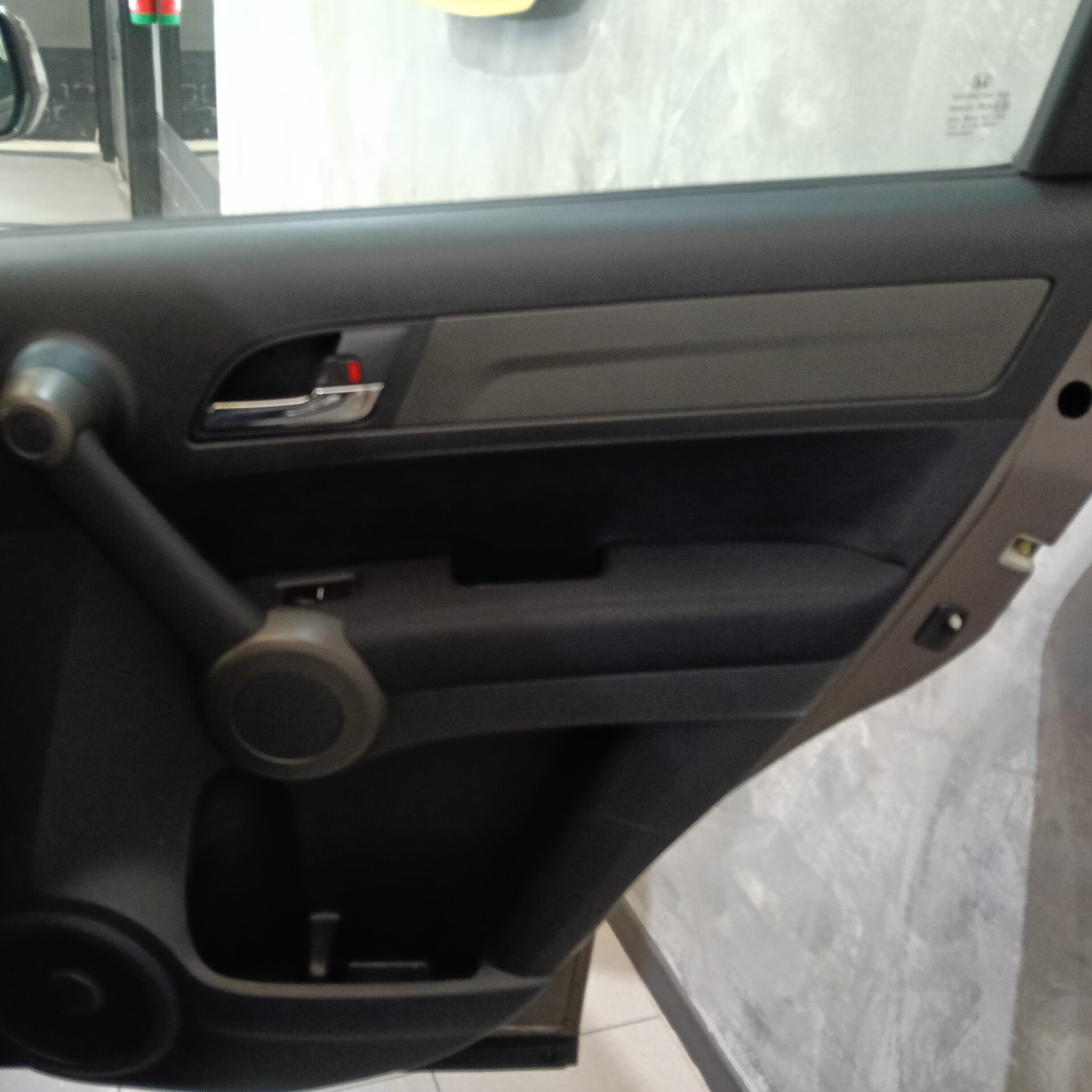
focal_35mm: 32
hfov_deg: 50.7
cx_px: 419
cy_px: 547
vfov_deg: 51.1
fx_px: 1142
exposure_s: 1/20
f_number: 16
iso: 1250
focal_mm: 3.98
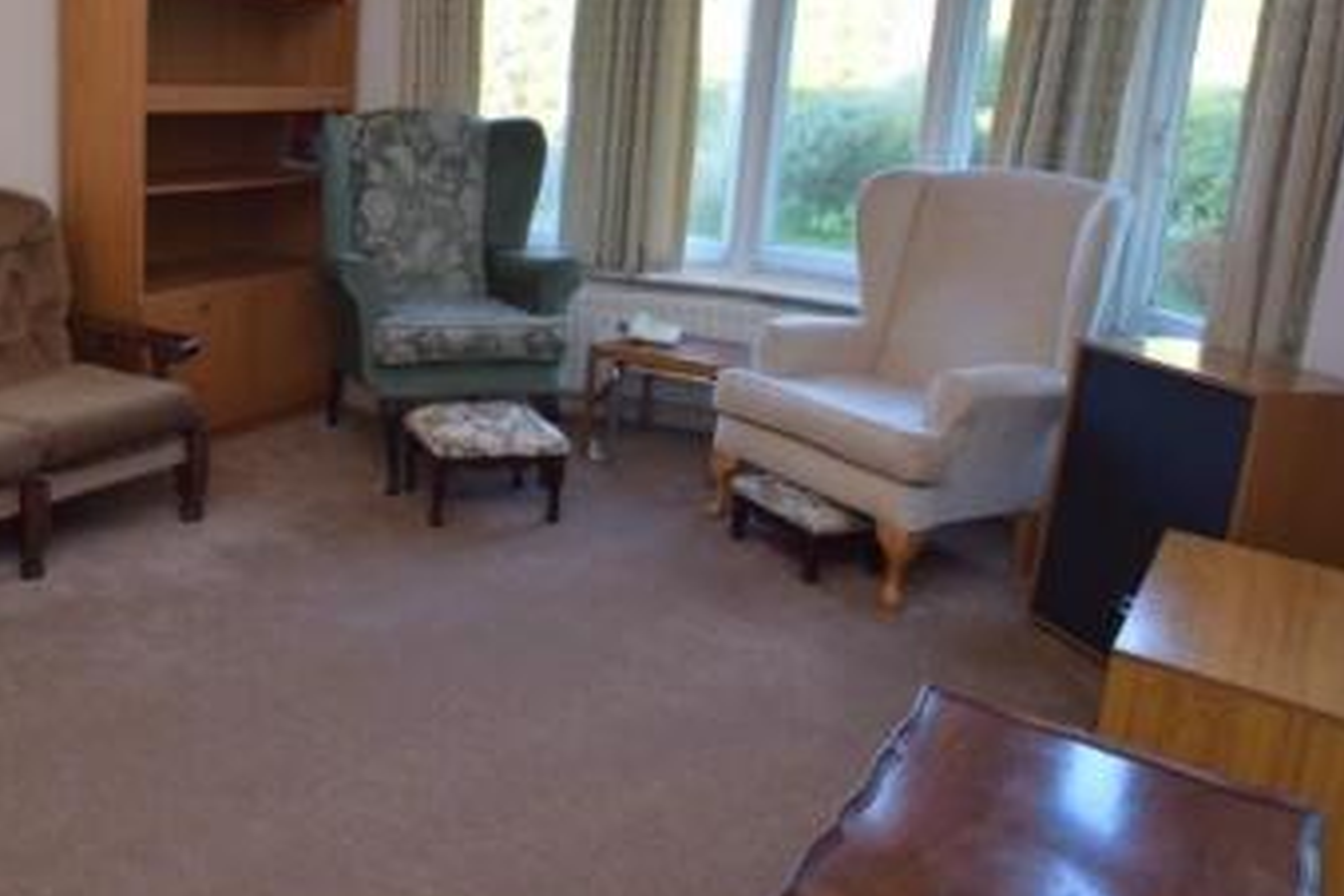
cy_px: 283
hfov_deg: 58.1
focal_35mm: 29
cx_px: 240
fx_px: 1083
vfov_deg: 44.2
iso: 400
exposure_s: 1/125
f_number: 3.5
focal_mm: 10
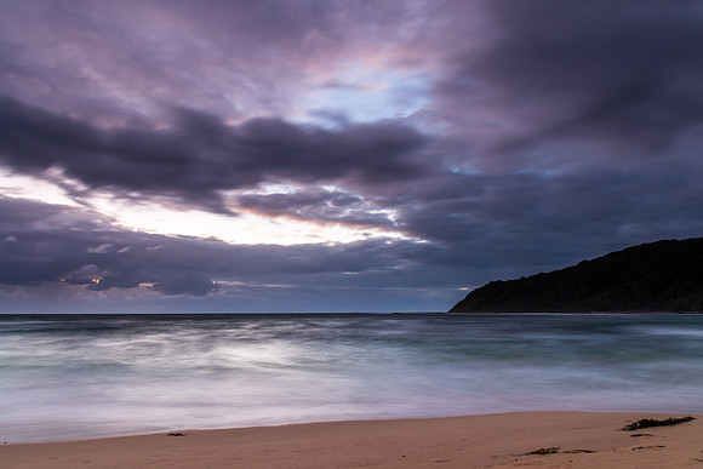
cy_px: 263
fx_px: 543
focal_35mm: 28
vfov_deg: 46.6
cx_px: 365
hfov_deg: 65.8
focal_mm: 24
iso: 400
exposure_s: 13
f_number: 6.3
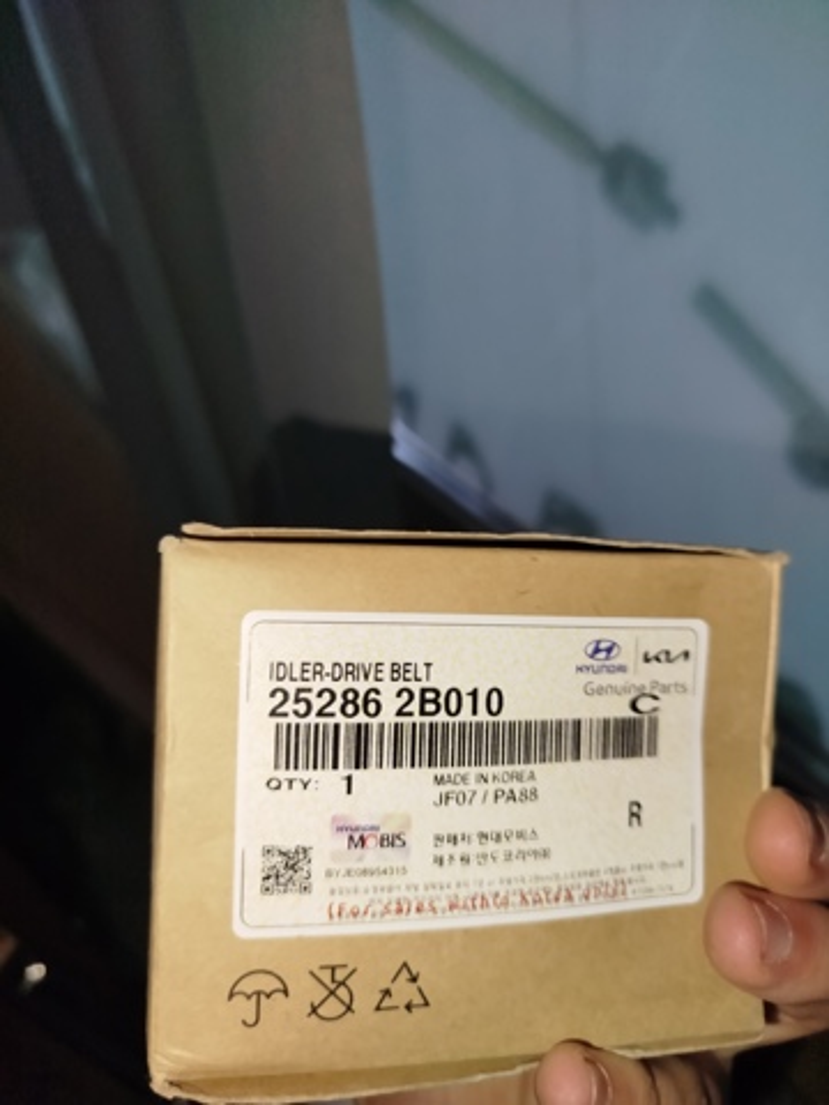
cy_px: 552
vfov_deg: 71.6
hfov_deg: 56.8
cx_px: 414
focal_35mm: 24
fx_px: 766
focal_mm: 5.31
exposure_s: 1/50
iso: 125
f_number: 1.7
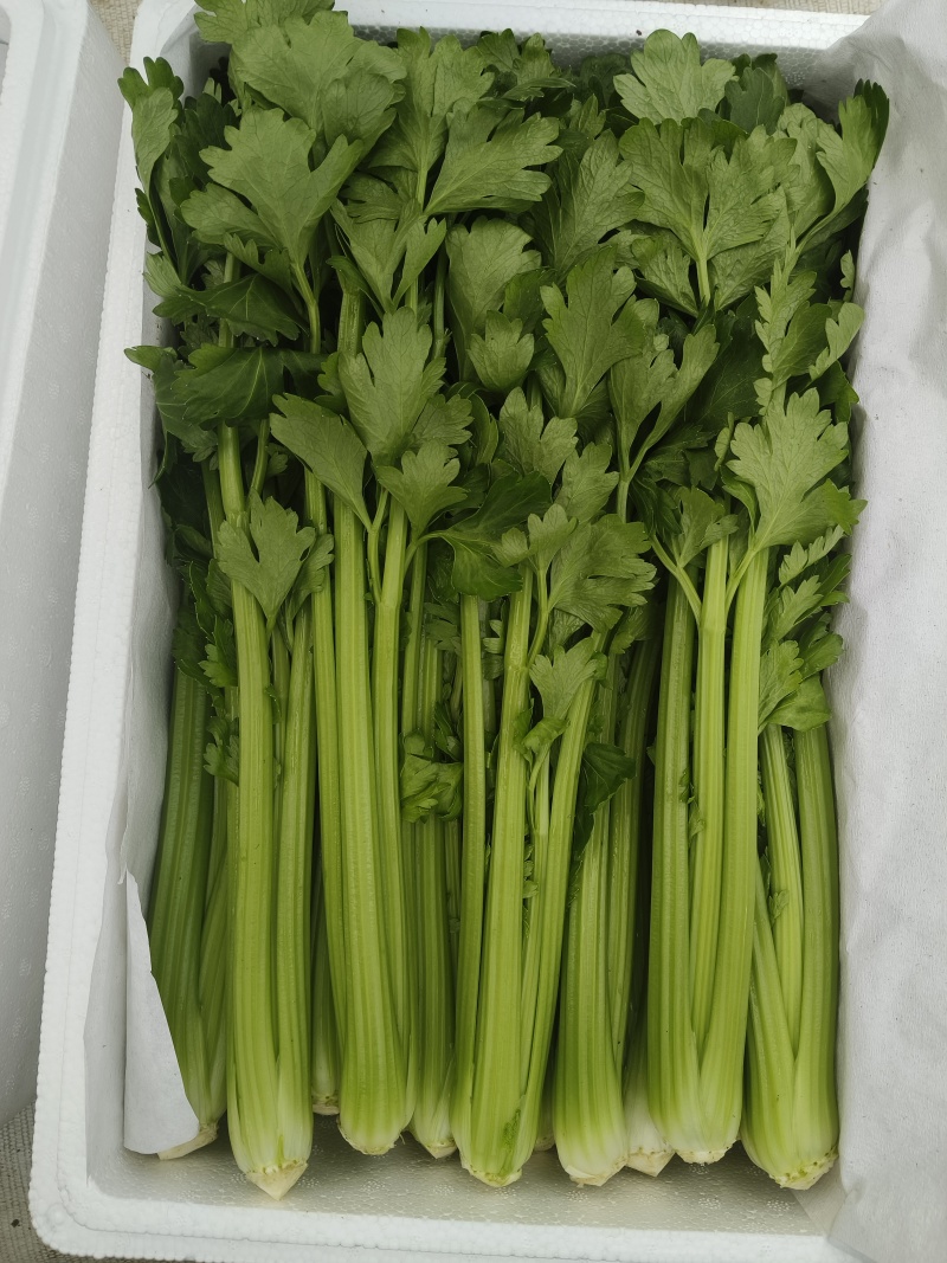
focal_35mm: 25
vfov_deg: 69.4
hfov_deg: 54.9
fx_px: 912
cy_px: 632
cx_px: 474
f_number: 1.79
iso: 100
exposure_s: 1/199
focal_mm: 4.84
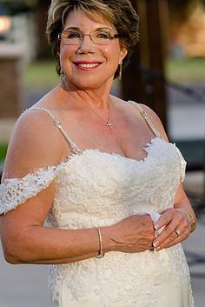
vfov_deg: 10.8
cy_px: 137
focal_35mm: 191
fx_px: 1628
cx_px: 96
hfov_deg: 7.2
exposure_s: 1/320
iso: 160
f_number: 4
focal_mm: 150
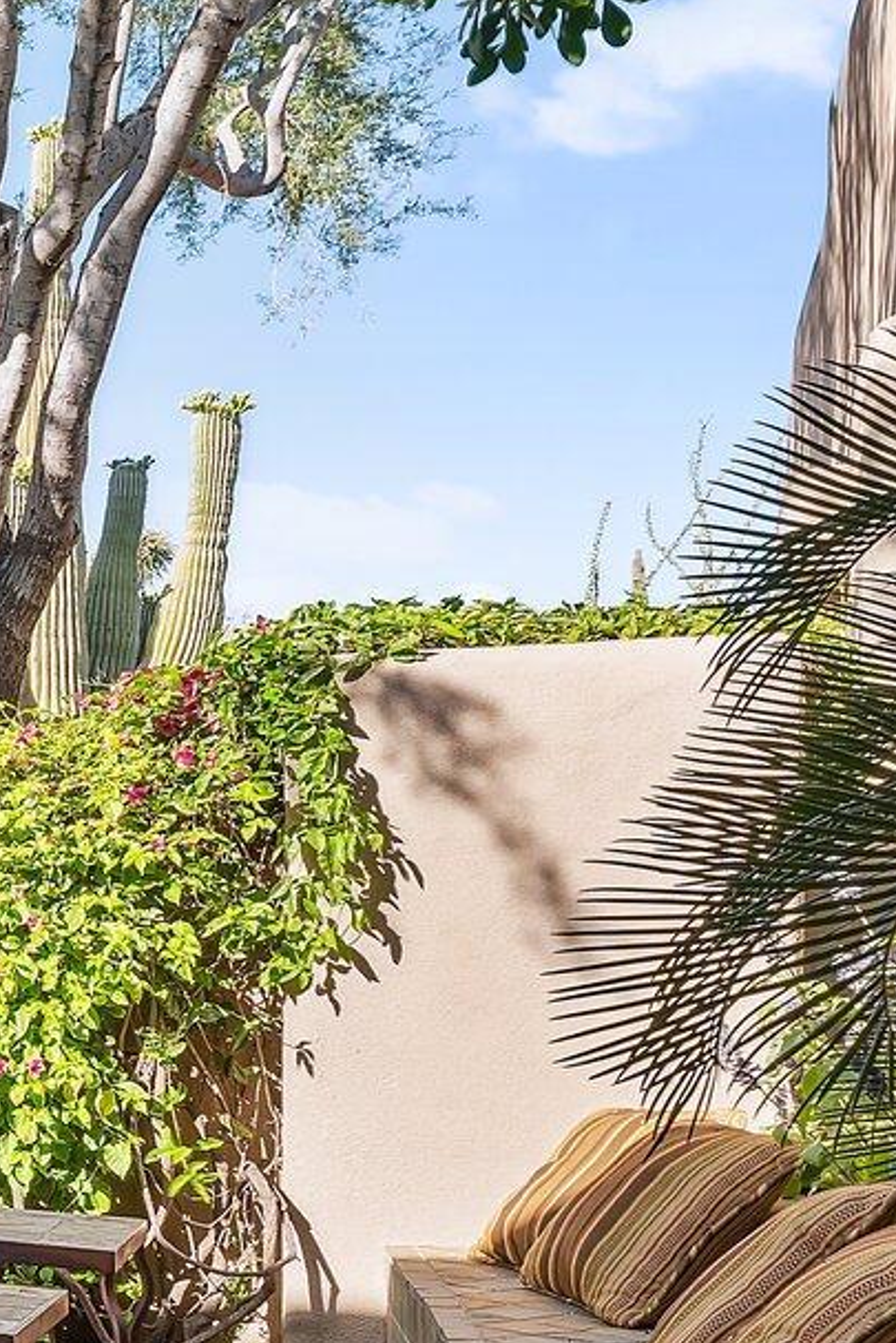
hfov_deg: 17.0
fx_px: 2015
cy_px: 924
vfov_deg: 36.4
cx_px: -980
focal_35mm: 54
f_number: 8
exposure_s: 1/40
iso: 100
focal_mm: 16
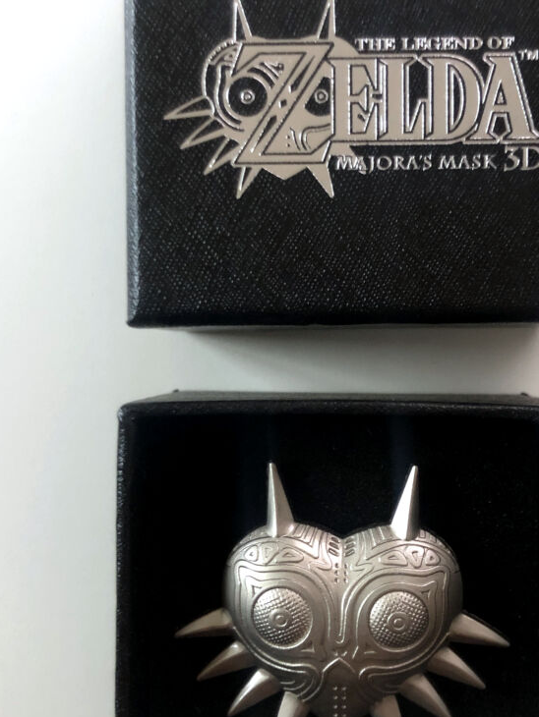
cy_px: 361
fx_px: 954
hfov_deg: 31.3
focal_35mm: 46
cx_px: 352
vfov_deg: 41.2
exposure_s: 1/5
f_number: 1.8
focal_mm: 3.99
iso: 100
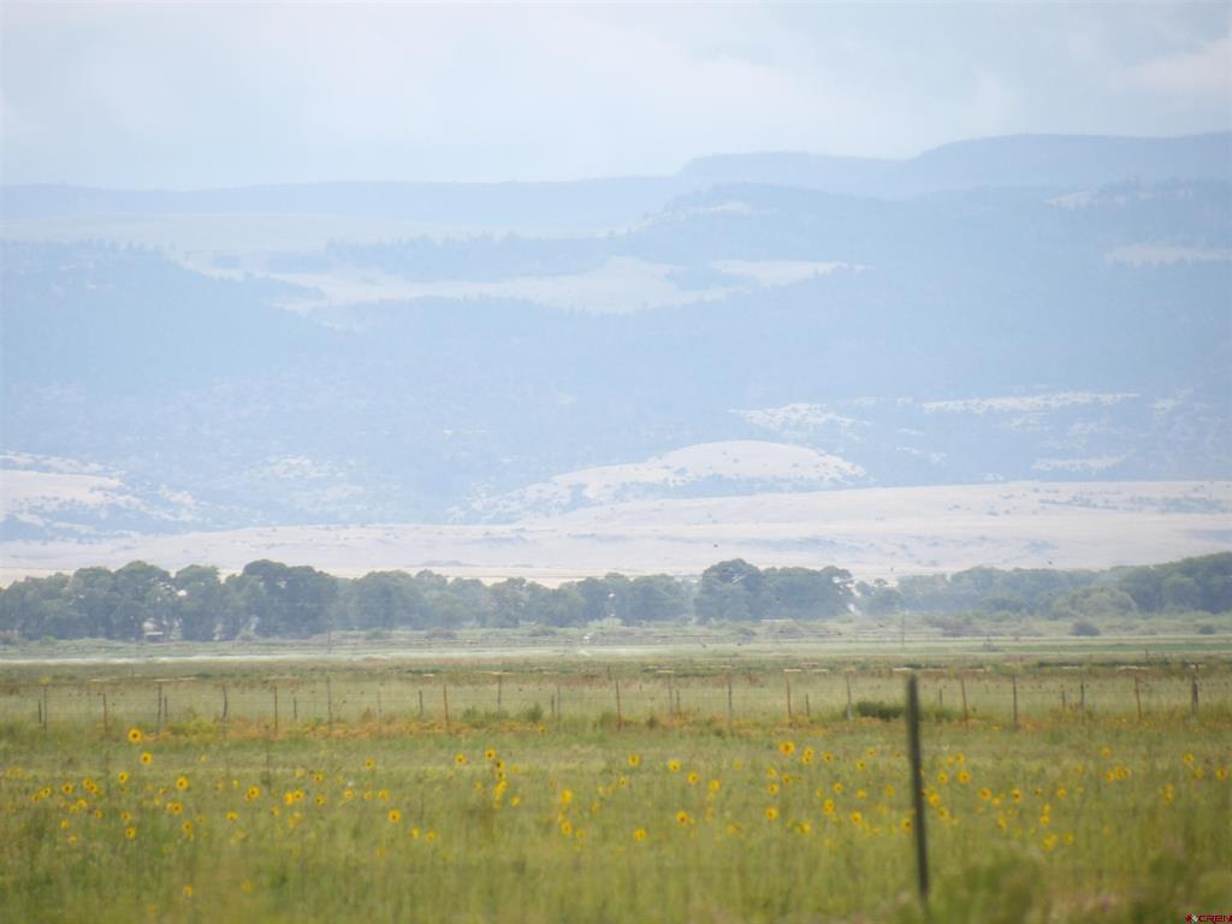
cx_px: 616
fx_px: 25590
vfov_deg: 2.1
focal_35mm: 719
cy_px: 462
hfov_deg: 2.8
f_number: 4.4
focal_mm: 128.9
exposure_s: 1/259
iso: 100
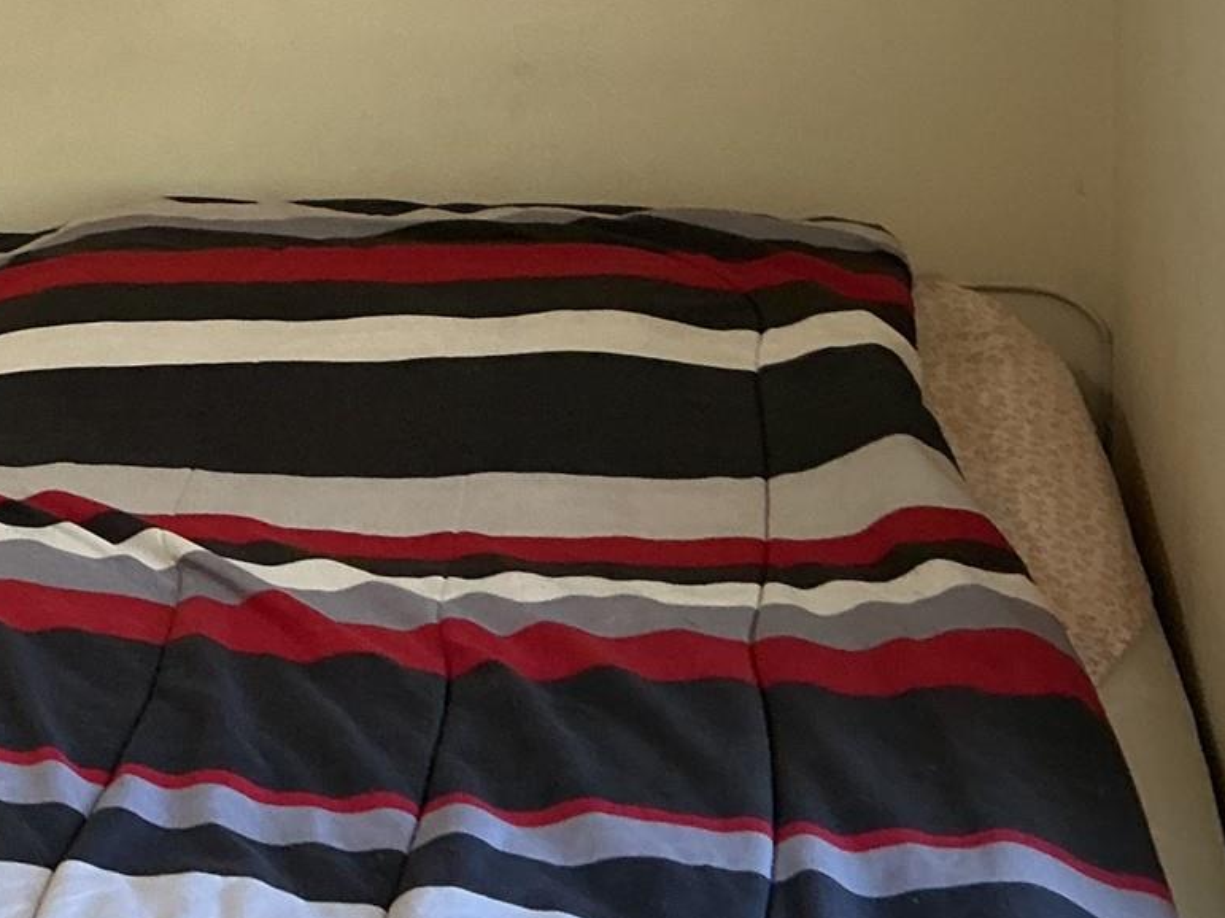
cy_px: 192
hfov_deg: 23.4
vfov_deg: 19.0
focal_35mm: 77
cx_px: -199
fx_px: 2724
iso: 125
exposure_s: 1/60
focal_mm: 3
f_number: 1.8
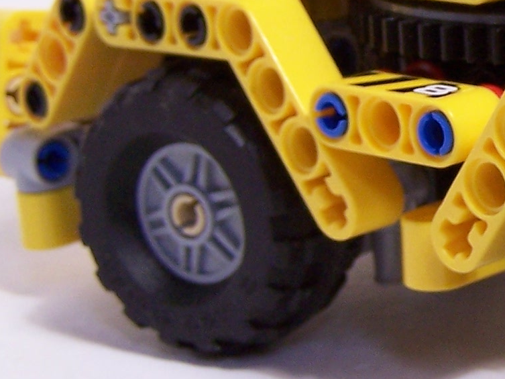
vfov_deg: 11.4
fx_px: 1897
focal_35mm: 130
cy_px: 96
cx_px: 711
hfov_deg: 14.4
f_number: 2.8
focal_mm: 6.3
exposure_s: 1/30
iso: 140
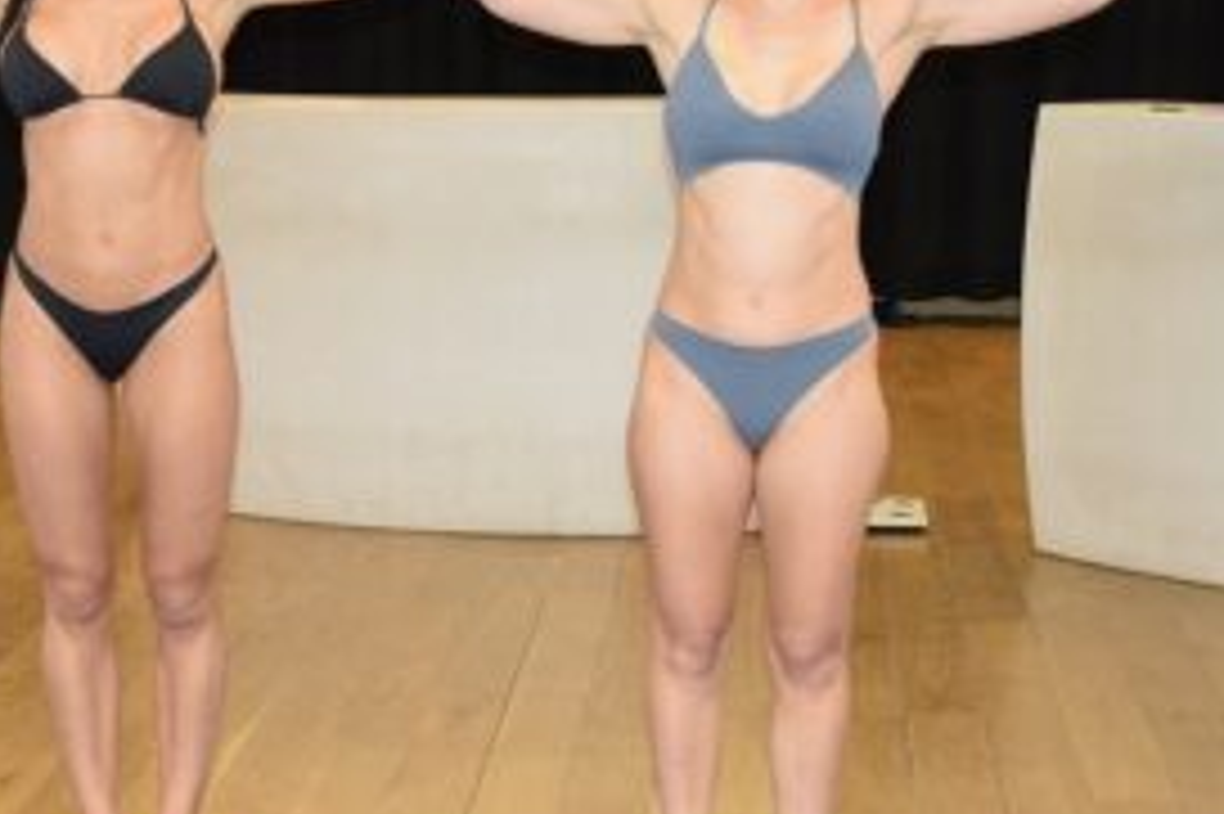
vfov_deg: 24.6
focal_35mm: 55
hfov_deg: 36.1
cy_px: 358
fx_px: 1869
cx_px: 482
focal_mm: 24
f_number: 4
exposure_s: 1/200
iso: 2000
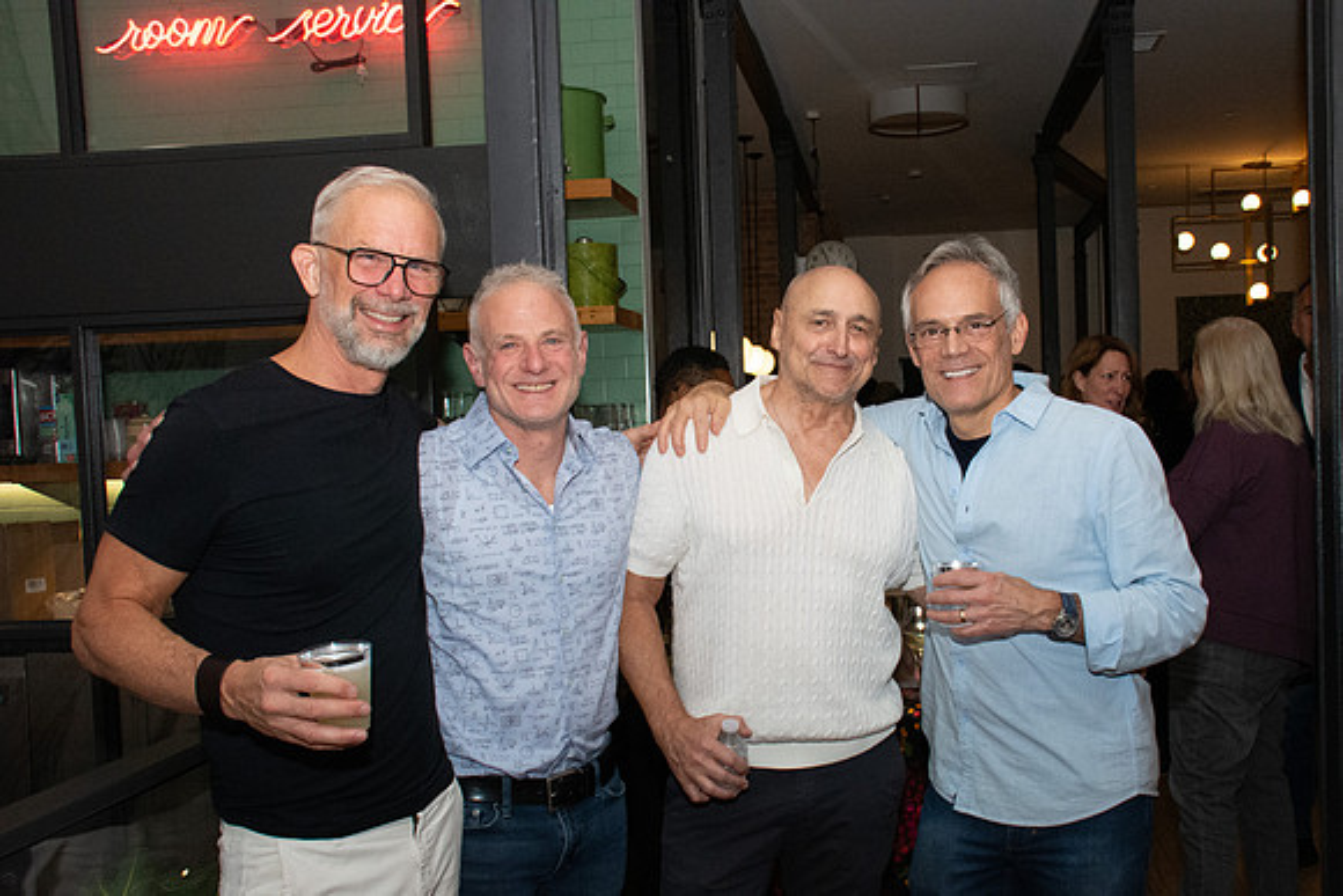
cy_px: 495
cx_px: 742
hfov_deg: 52.4
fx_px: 1361
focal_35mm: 36
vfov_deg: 36.4
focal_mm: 22
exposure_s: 1/160
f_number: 11
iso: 5000
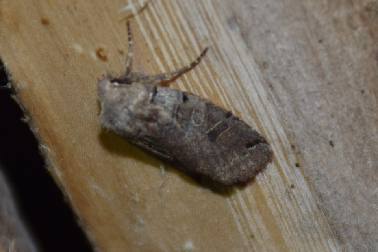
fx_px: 2205
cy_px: 126
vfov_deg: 6.5
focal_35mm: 210
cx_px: 189
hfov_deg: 9.8
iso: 320
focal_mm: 140
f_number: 5.6
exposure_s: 1/60
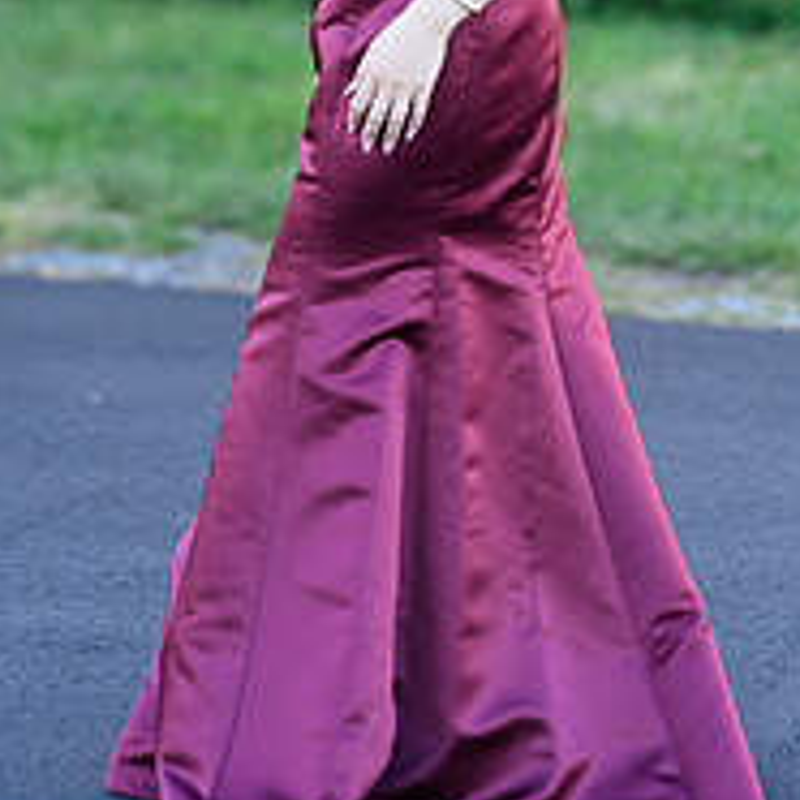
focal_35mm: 175
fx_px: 4576
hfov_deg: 10.0
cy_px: 34
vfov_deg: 9.9
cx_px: 430
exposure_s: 1/1250
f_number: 1.8
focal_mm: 85
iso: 400
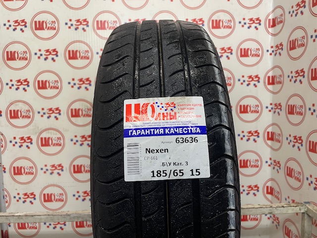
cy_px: 119
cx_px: 158
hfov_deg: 67.3
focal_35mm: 26
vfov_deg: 53.1
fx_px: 238
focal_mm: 4.2
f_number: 1.6
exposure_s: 1/50
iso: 80
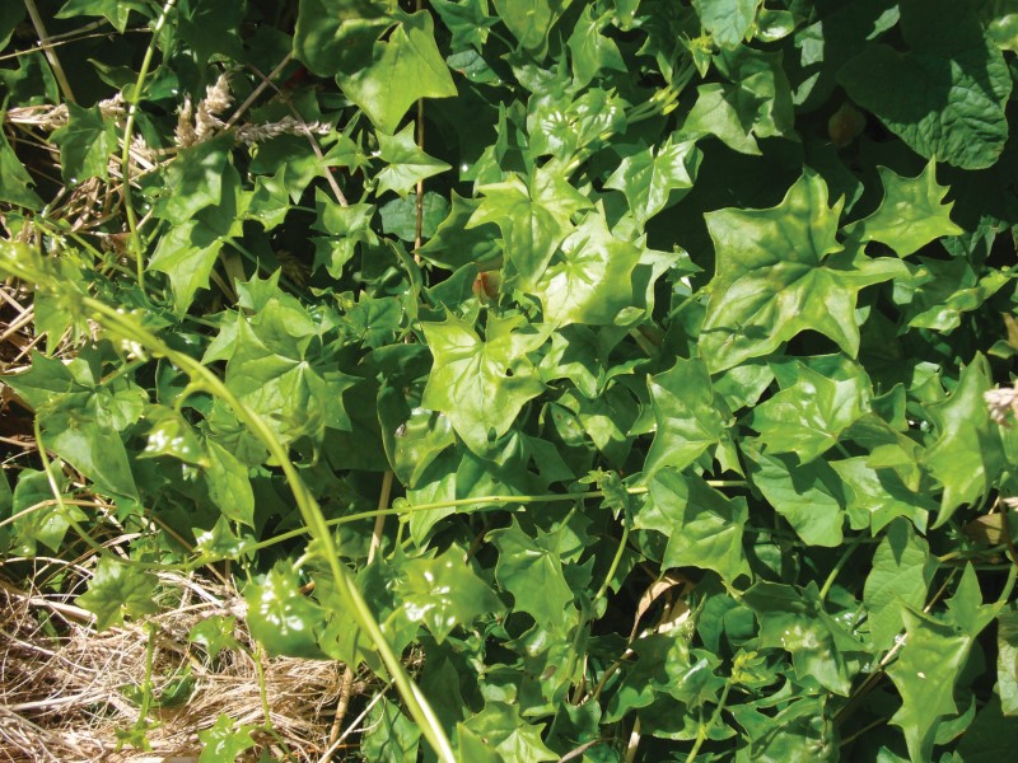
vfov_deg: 23.3
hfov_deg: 30.7
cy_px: 382
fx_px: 1853
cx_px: 509
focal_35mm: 63
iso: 80
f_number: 4.1
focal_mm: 10.3
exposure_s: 1/400
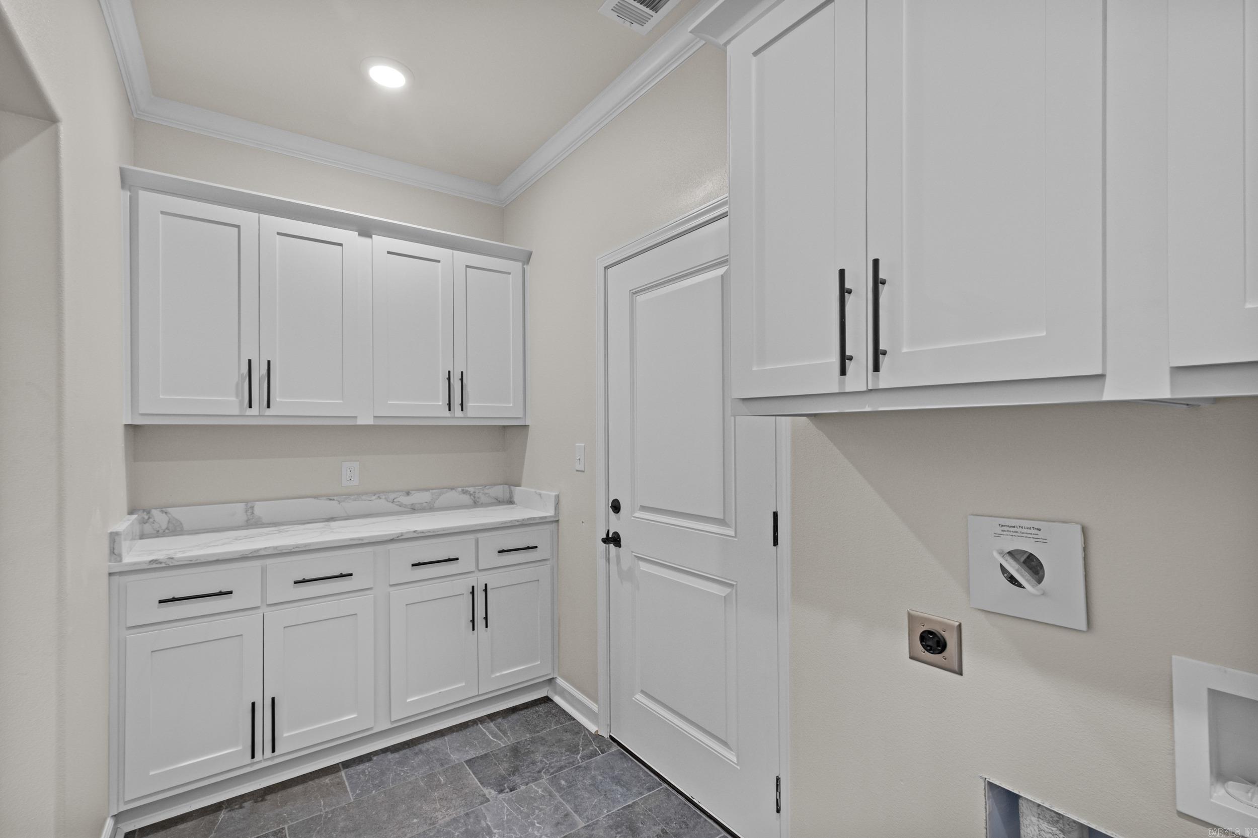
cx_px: 629
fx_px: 524
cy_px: 419
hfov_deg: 100.4
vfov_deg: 77.3
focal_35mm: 15
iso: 400
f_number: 7.1
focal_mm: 10
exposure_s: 1/1.67
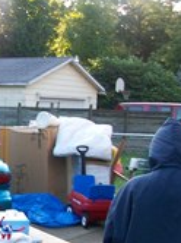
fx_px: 573
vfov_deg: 23.6
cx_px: -57
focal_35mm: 82
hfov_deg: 16.9
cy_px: 190
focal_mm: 5.7
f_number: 2.8
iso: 80
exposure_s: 1/86.7
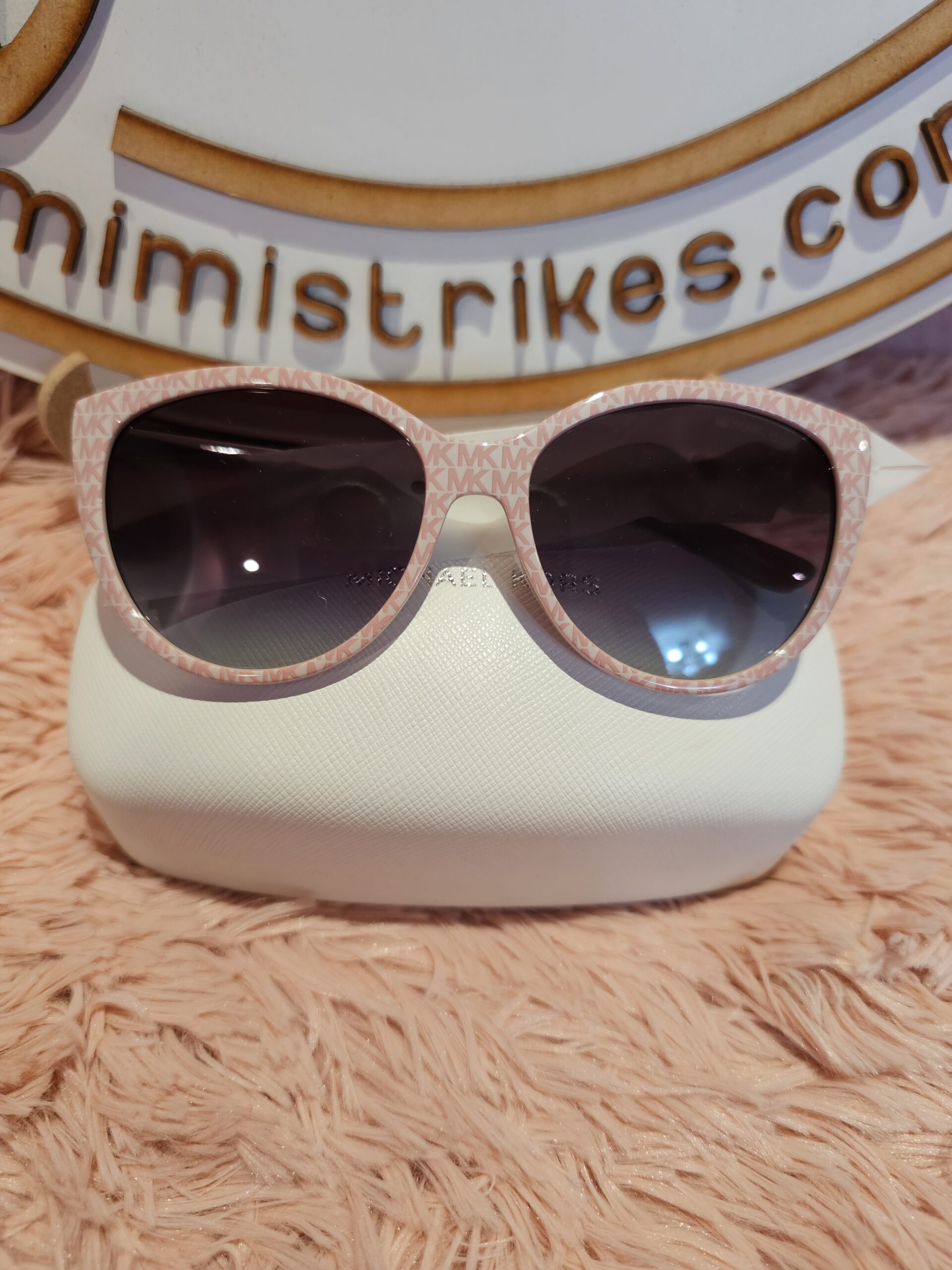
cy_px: 635
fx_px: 843
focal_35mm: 23
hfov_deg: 58.9
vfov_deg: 73.9
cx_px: 476
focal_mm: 6.3
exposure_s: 1/120
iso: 320
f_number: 1.7
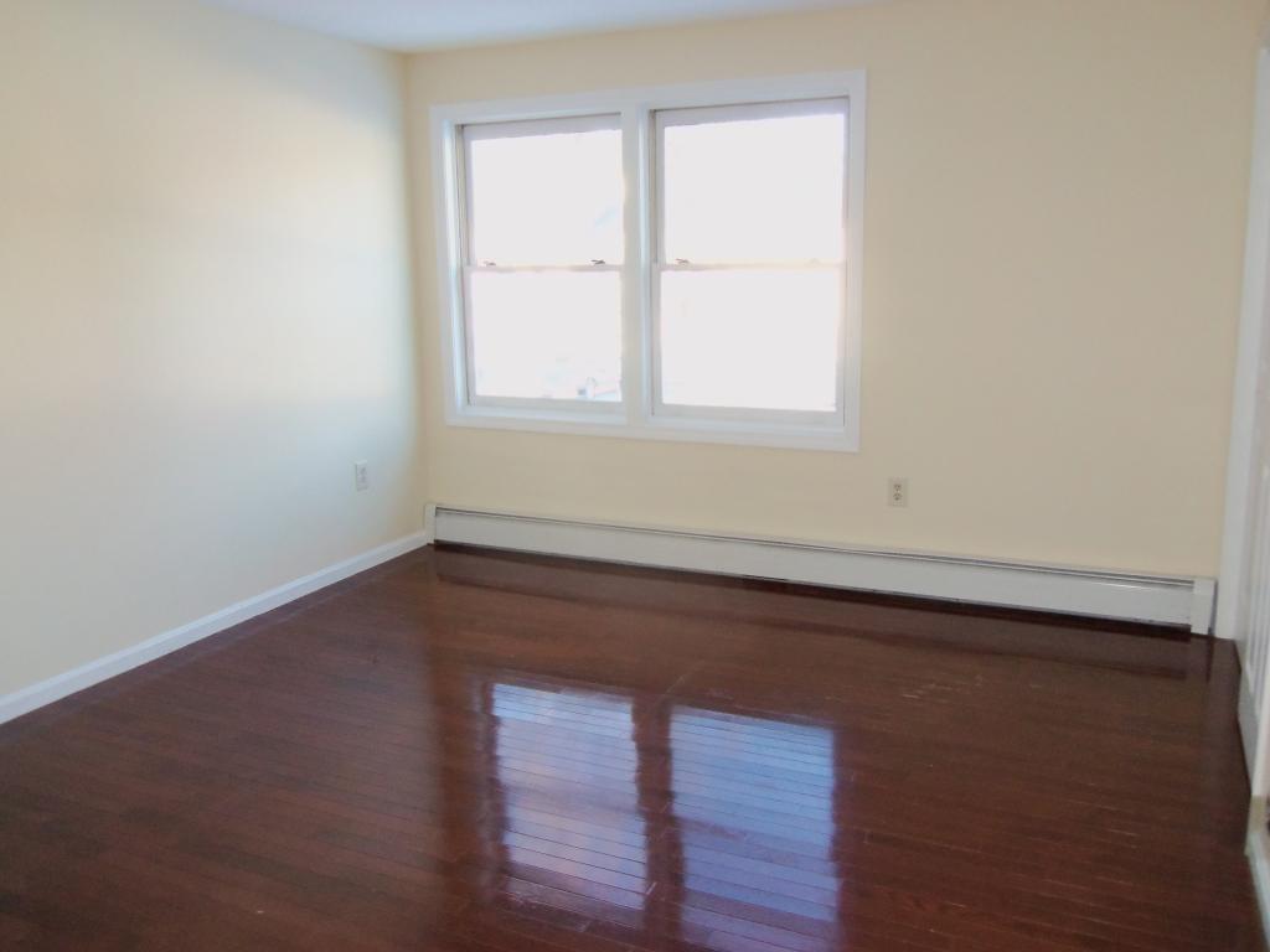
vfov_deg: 49.7
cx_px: 635
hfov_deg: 63.4
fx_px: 1027
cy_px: 476
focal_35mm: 28
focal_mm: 5.1
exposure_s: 1/40
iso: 250
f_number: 3.9
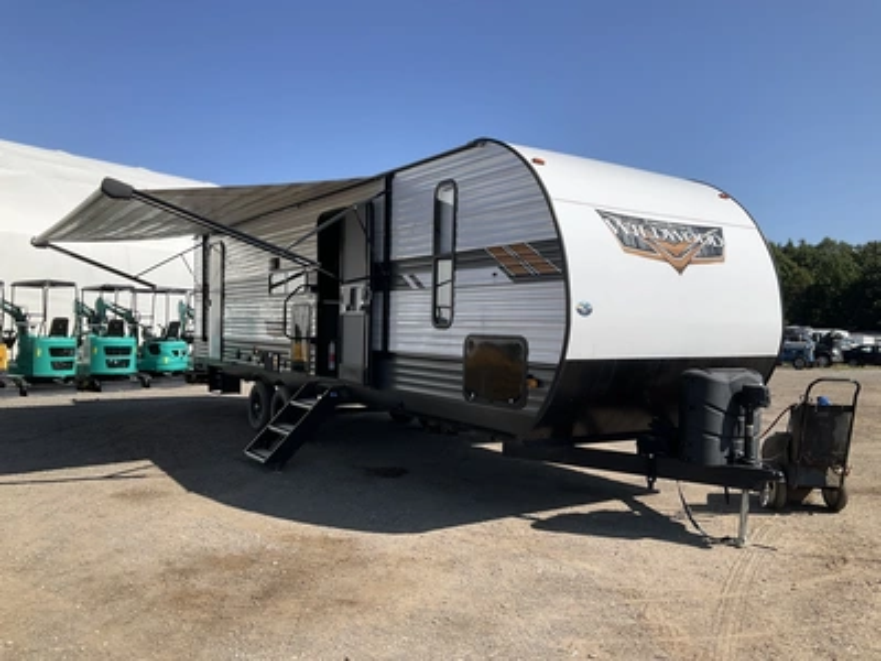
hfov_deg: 61.7
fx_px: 738
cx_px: 440
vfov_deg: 48.2
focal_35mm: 29
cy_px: 330
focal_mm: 3
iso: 25
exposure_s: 1/2058
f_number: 1.8
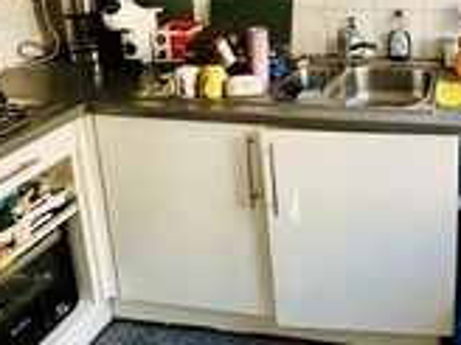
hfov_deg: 44.2
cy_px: 18
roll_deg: +0.6
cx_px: 403
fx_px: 519
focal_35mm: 39
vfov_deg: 34.2
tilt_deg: -13.0
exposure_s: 1/100
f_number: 2.2
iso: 250
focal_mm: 2.22
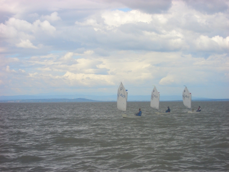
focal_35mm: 105
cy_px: 86
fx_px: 695
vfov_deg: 14.1
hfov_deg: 18.7
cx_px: 114
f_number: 7.7
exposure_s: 1/125
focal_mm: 17.4
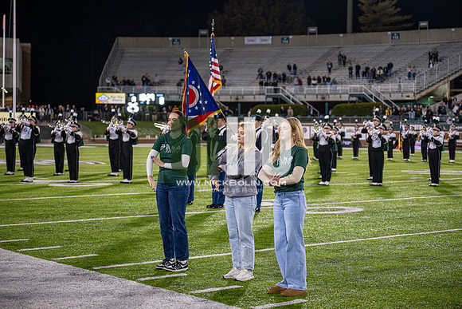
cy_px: 154
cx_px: 231
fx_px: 899
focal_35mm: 70
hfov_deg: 28.8
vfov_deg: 19.5
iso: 1250
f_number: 3.2
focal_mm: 70
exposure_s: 1/500
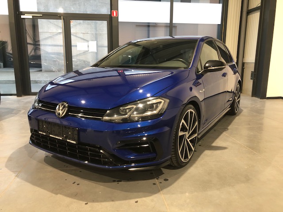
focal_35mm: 28
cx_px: 142
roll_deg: +0.2
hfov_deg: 63.4
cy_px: 106
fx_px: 229
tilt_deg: -11.9
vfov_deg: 49.7
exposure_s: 1/17
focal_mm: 3.99
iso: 80
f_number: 1.8
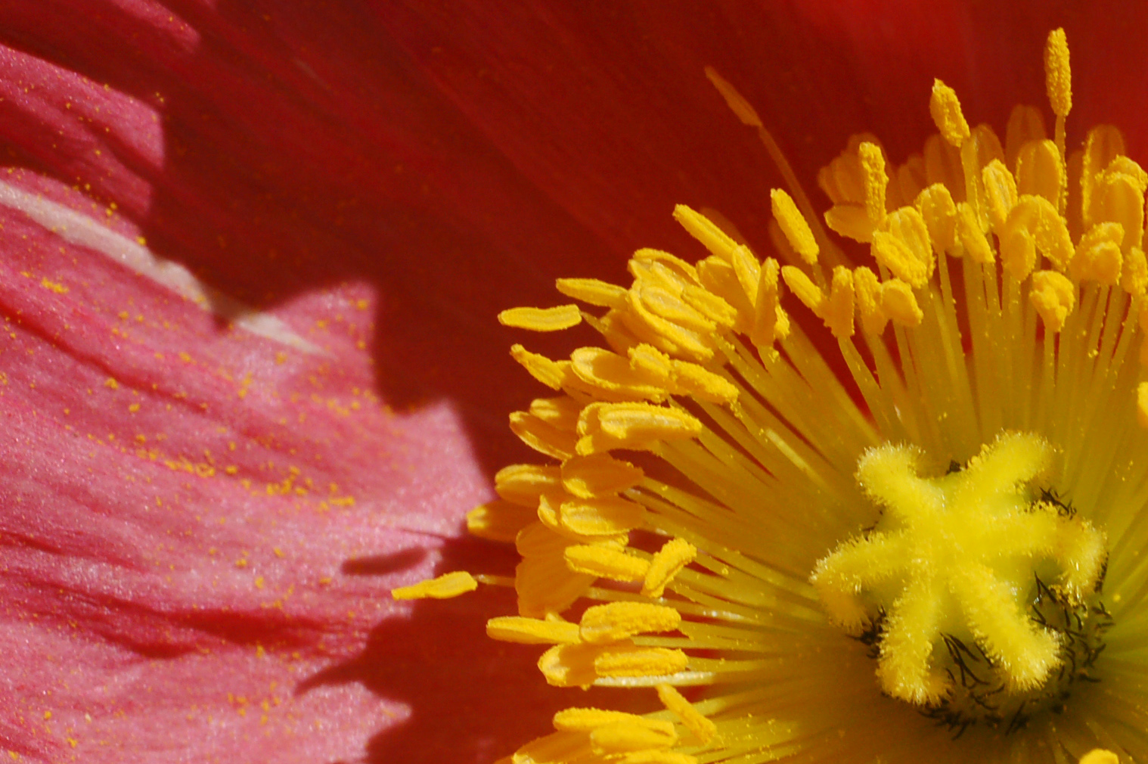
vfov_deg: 6.6
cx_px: 950
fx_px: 6628
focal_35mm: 208
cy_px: 581
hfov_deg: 9.9
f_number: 13
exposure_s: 1/500
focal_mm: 70
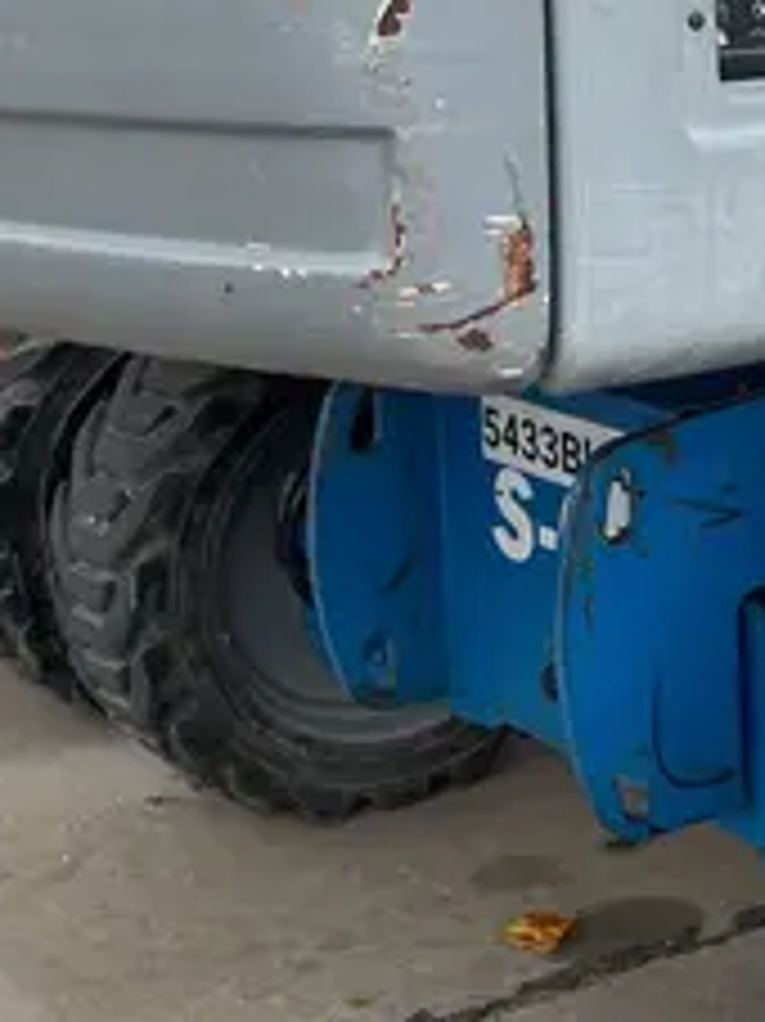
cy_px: 227
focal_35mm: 84
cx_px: 1076
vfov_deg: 23.0
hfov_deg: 16.3
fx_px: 2477
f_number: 1.6
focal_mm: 4.2
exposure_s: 1/1304
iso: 50
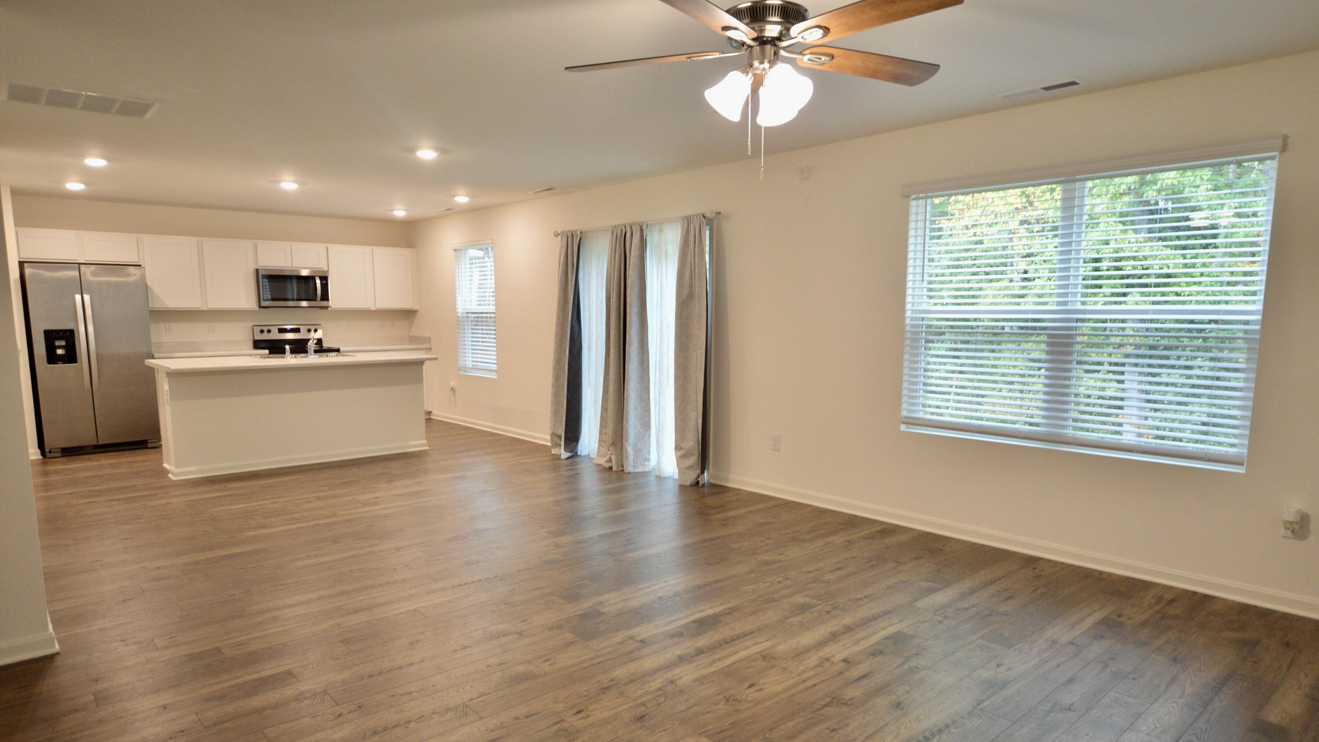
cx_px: 660
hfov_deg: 81.2
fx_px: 769
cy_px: 422
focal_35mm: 22
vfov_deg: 51.3
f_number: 3.5
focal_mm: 14
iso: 1000
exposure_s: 1/60
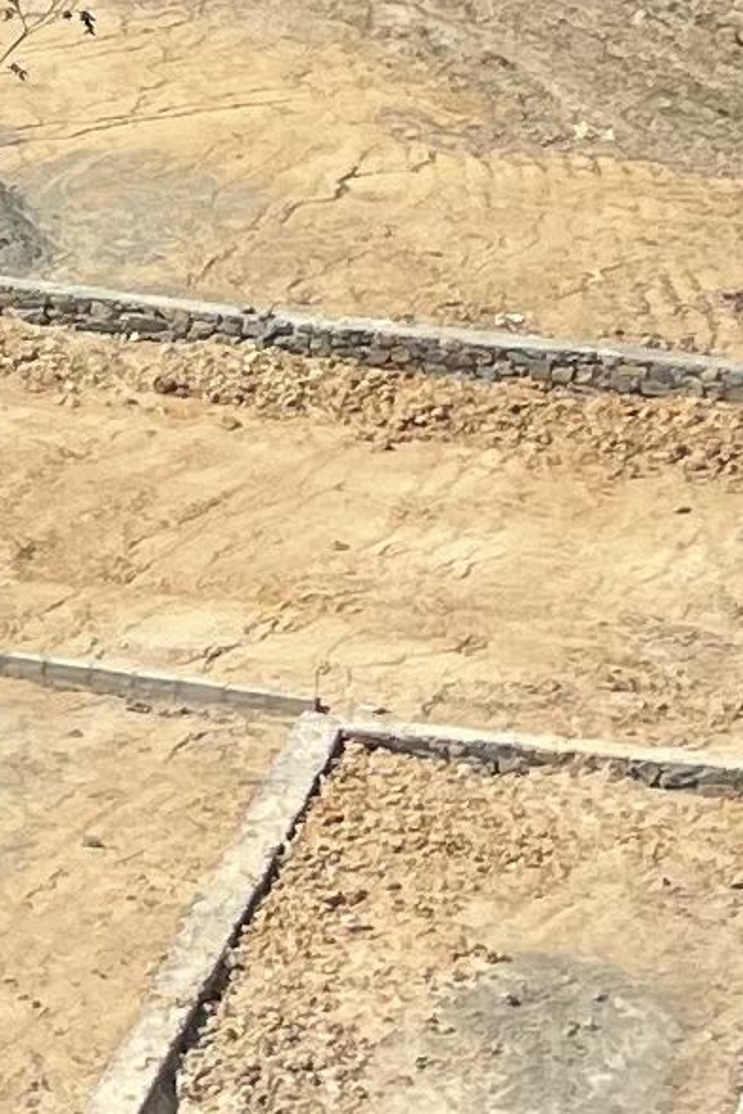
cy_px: -19
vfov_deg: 11.4
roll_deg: -4.6
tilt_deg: -9.0
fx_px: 5507
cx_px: -1565
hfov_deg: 6.9
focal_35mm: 178
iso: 32
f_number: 1.6
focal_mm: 5.1
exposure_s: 1/3344
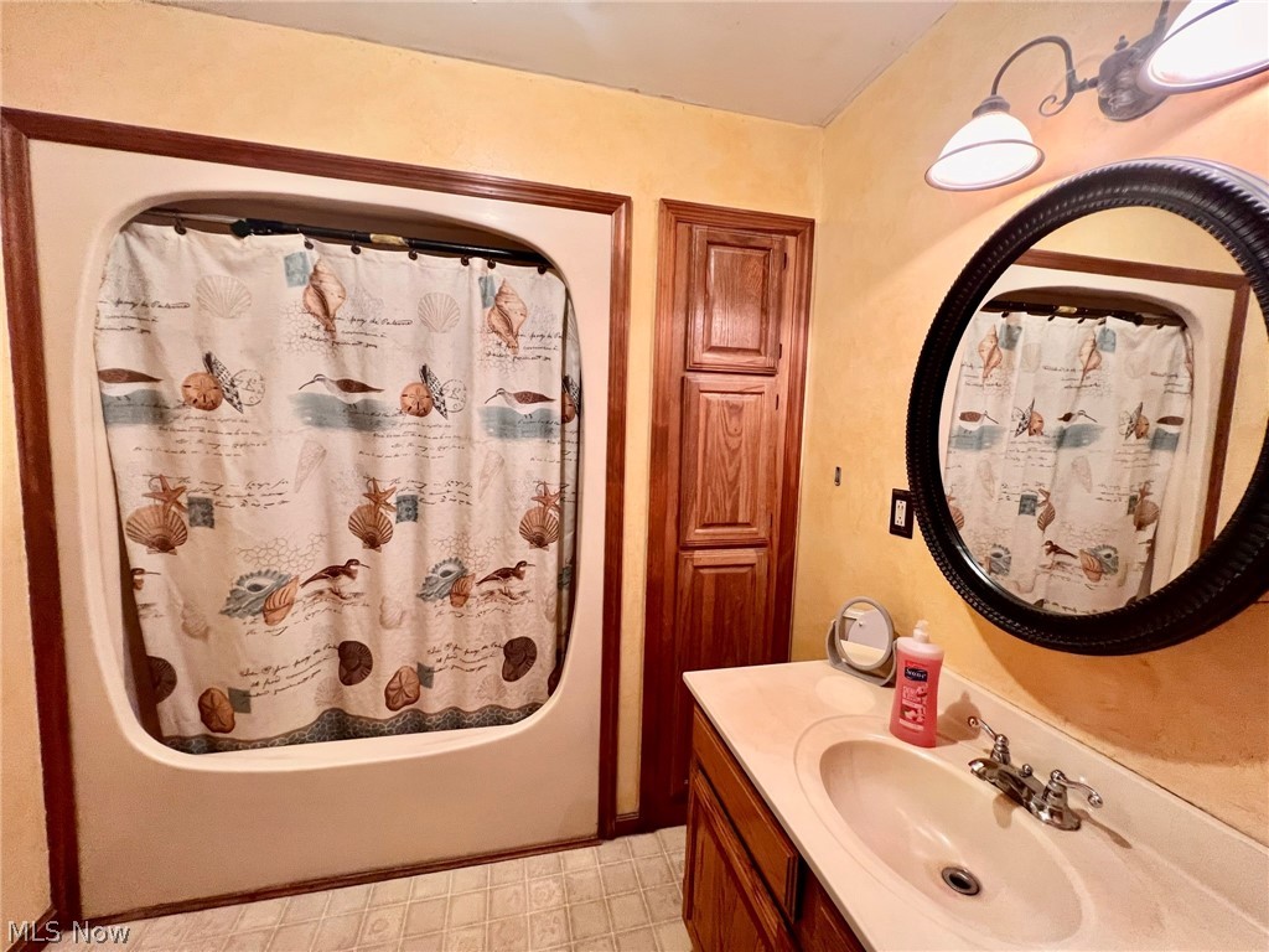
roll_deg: -2.1
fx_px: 477
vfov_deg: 89.9
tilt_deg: -6.5
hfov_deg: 106.2
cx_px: 634
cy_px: 476
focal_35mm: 13
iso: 250
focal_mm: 1.57
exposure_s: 1/60
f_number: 1.8
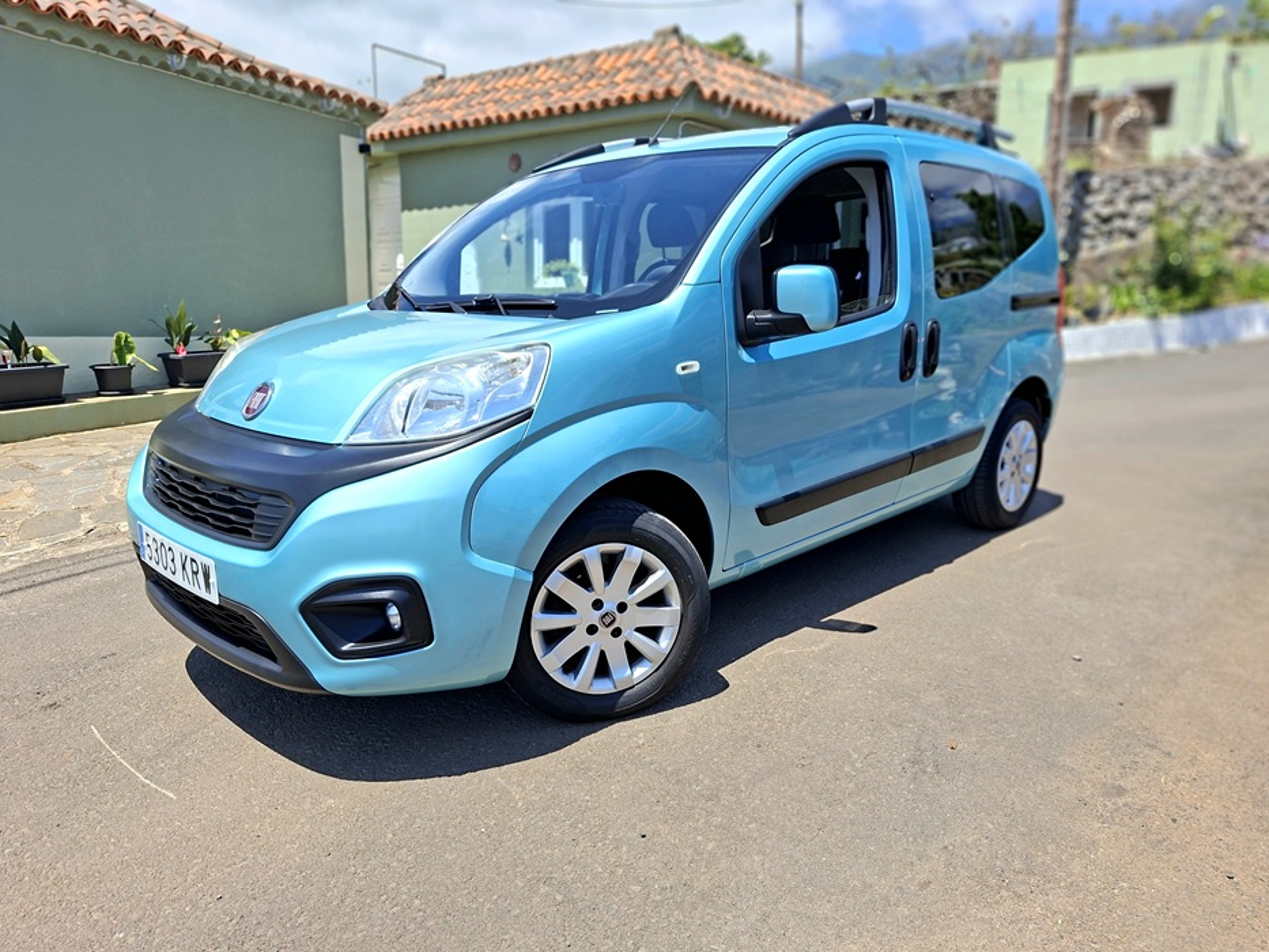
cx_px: 634
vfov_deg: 58.9
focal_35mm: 23
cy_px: 476
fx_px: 843
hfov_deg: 73.9
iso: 50
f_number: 1.8
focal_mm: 5.54
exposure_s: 1/2500
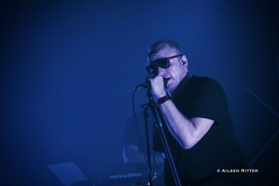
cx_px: 140
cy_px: 93
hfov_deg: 20.8
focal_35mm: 98
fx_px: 759
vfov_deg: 14.0
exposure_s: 1/80
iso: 2500
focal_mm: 36
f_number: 4
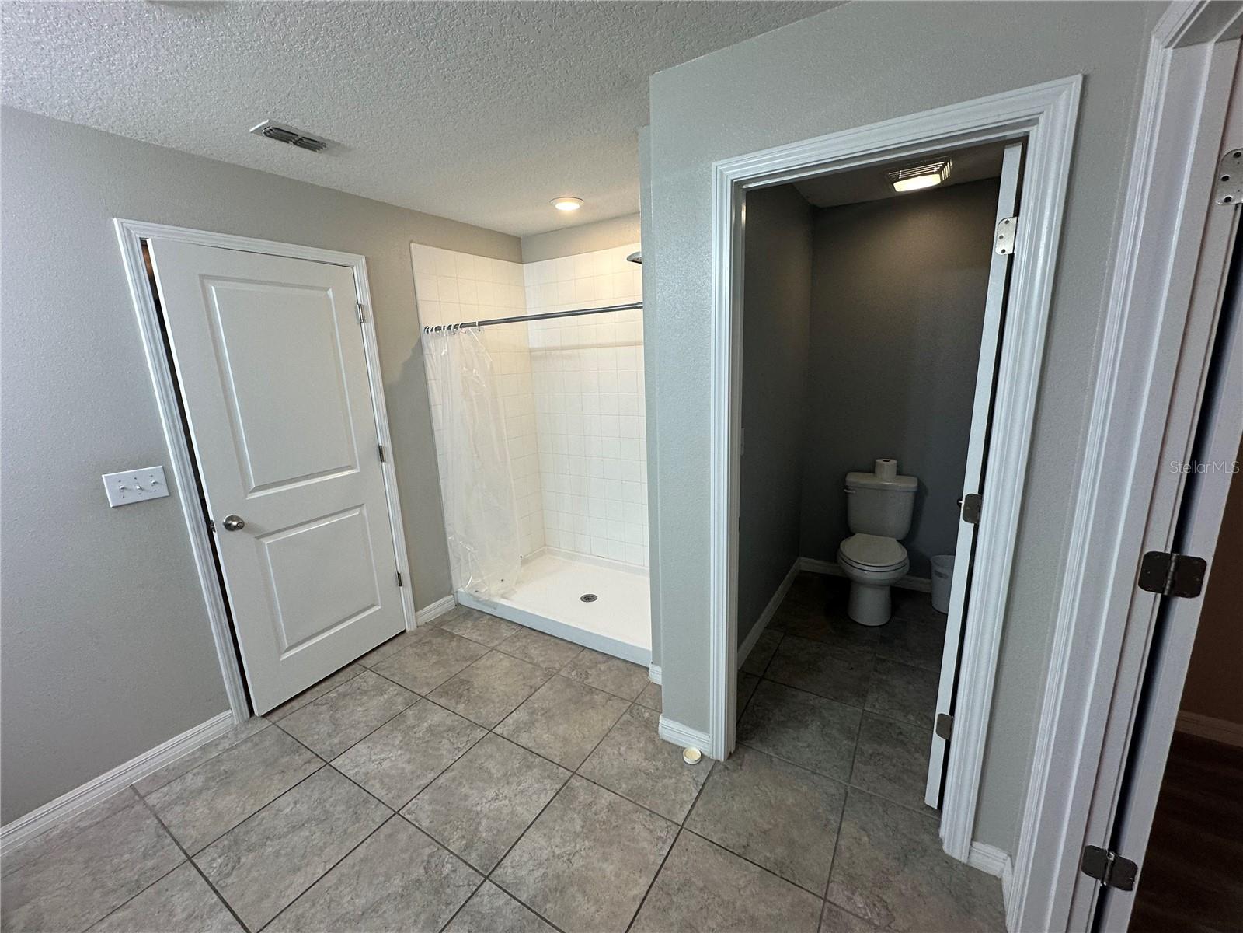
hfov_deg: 102.1
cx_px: 622
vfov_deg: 85.7
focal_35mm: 14
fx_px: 503
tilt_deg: -12.6
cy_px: 466
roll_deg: +2.7
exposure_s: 1/120
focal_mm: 2.22
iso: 125
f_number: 2.2
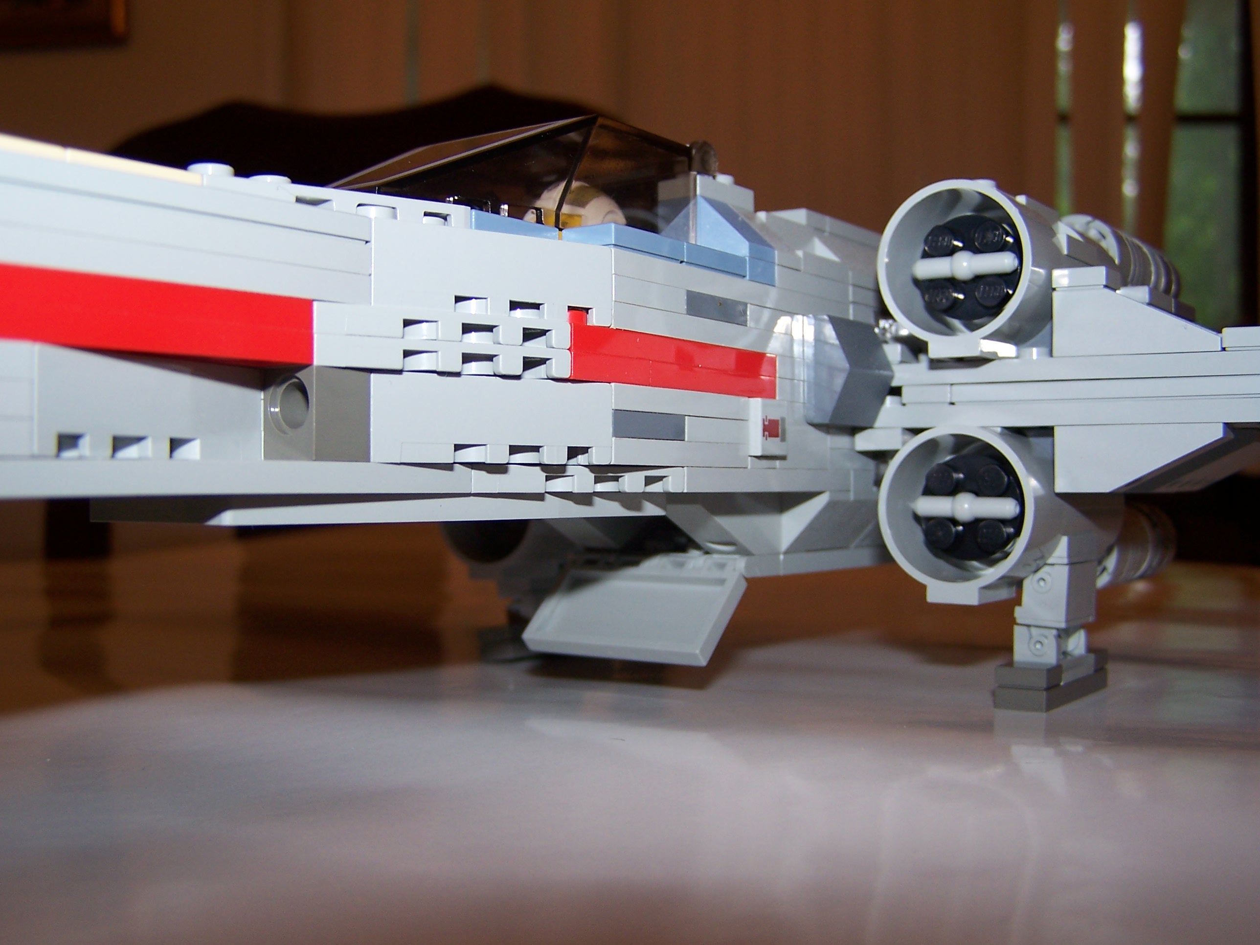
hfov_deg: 49.0
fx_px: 1383
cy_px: 472
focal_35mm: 38
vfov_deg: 37.7
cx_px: 630
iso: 80
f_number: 2.8
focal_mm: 6.3
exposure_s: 1/60
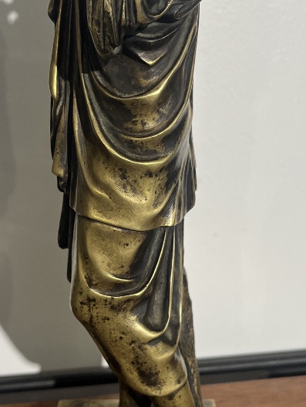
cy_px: 171
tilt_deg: -12.2
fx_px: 695
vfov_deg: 32.6
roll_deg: +0.4
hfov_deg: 24.8
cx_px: 156
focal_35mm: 59
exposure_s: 1/100
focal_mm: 5.1
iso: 80
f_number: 1.6
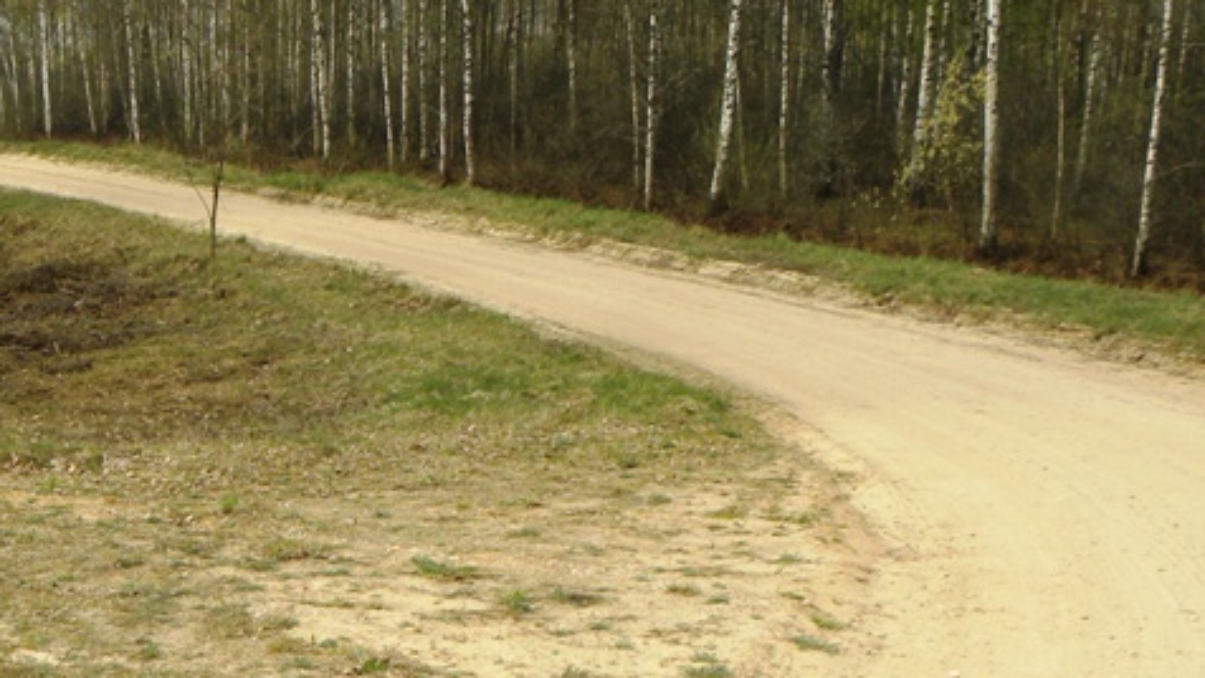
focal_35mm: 68
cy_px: 564
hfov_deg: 29.3
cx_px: 56
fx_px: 2173
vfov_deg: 17.6
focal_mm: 5.2
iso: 64
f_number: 5
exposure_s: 1/188
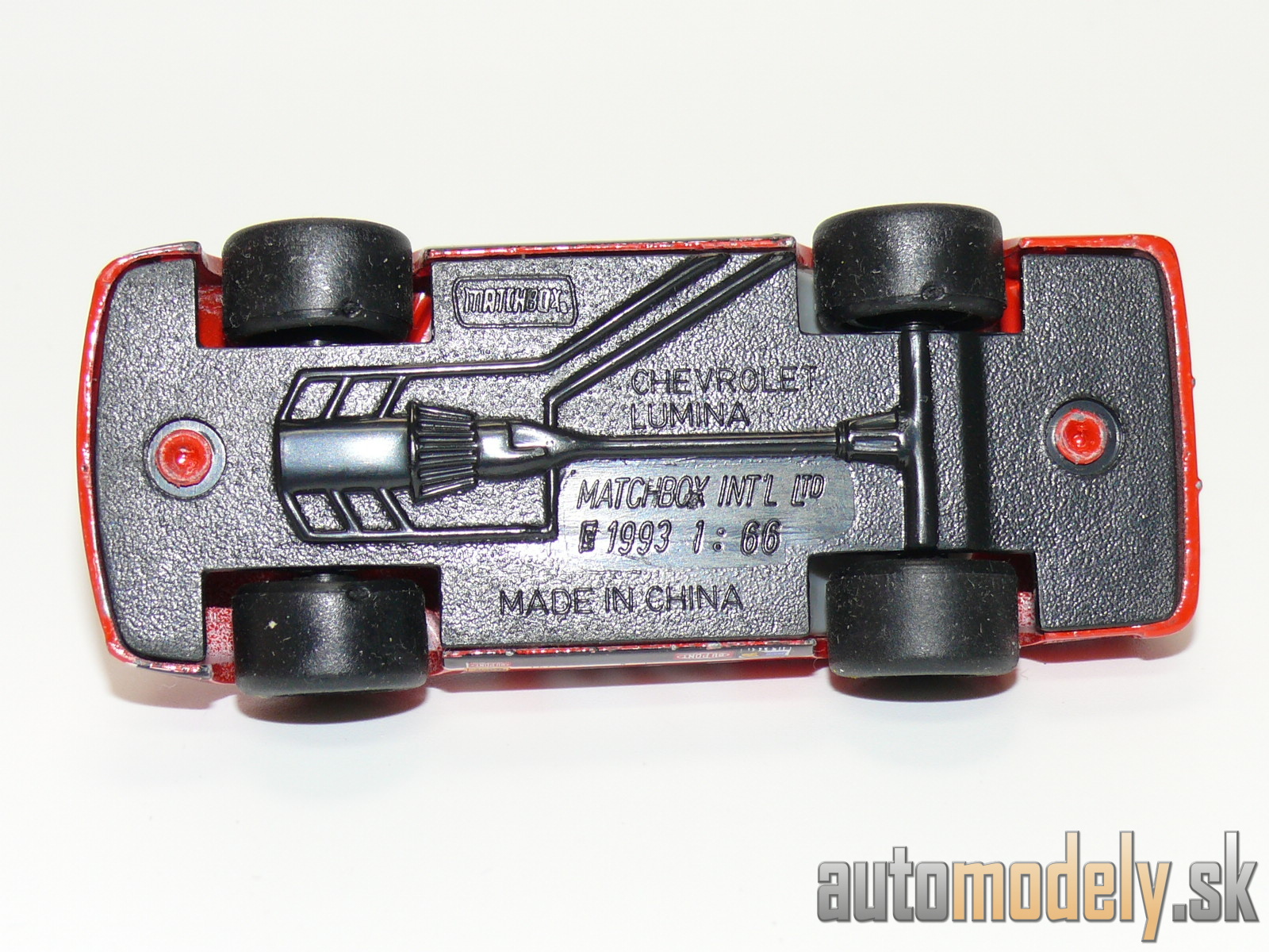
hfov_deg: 18.7
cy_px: 476
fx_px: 3849
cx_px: 634
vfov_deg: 14.1
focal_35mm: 105
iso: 100
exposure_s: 1/30
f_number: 4
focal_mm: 13.7
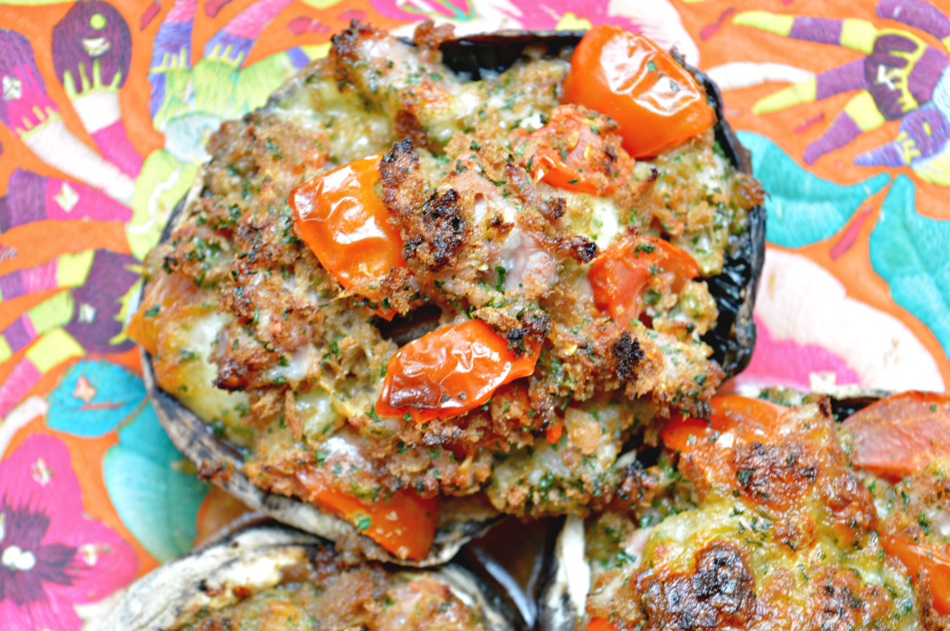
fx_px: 2175
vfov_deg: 16.5
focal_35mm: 82
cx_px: 475
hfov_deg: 24.6
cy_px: 316
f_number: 5.6
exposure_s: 1/15
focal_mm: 55
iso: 100
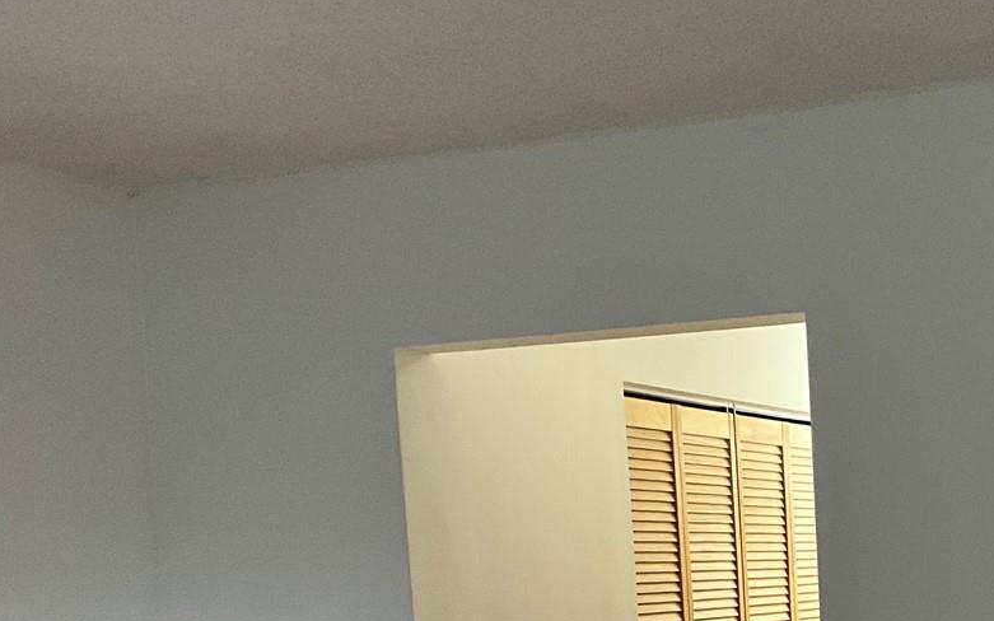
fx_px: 1707
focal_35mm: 63
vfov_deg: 19.5
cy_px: 727
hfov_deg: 30.6
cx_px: 951
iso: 100
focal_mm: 3
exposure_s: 1/60
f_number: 1.8
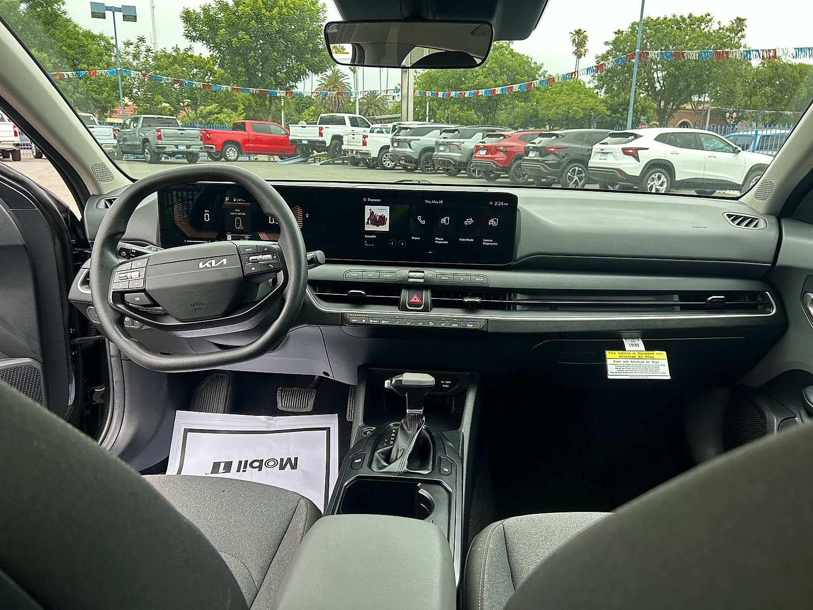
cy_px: 305
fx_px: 611
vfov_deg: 53.1
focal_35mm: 26
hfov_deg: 67.3
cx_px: 406
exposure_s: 1/176
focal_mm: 5.7
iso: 40
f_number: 1.5
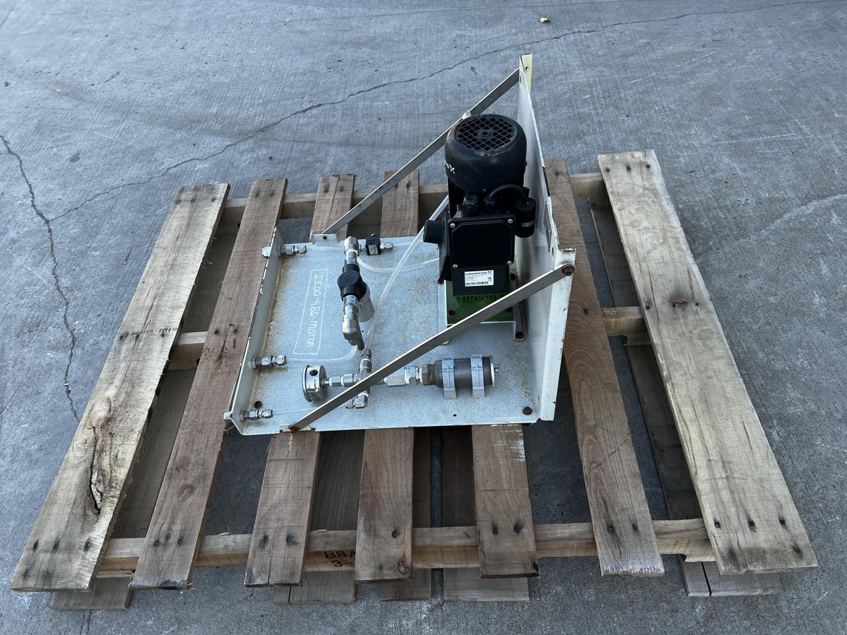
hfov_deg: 67.3
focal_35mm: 26
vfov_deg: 53.1
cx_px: 424
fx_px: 636
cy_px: 318
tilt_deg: -46.5
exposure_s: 1/431
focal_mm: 5.7
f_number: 1.5
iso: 50
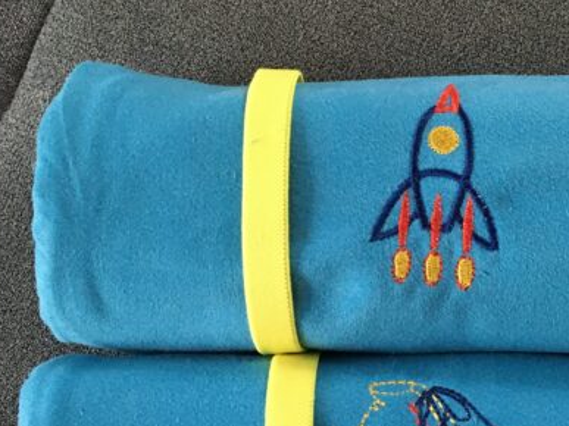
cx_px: 422
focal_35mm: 45
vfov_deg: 31.8
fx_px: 739
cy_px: 297
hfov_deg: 41.0
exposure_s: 1/17
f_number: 2.2
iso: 200
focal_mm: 4.15
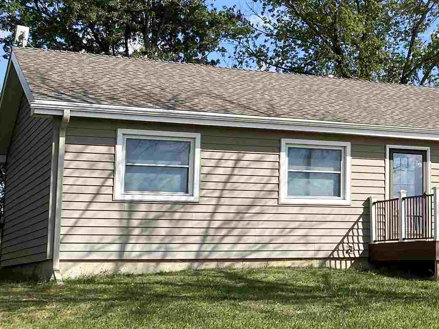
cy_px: 124
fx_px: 951
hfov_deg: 24.3
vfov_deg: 19.6
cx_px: 480
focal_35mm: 75
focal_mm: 4.25
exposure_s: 1/2358
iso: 32
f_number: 1.8
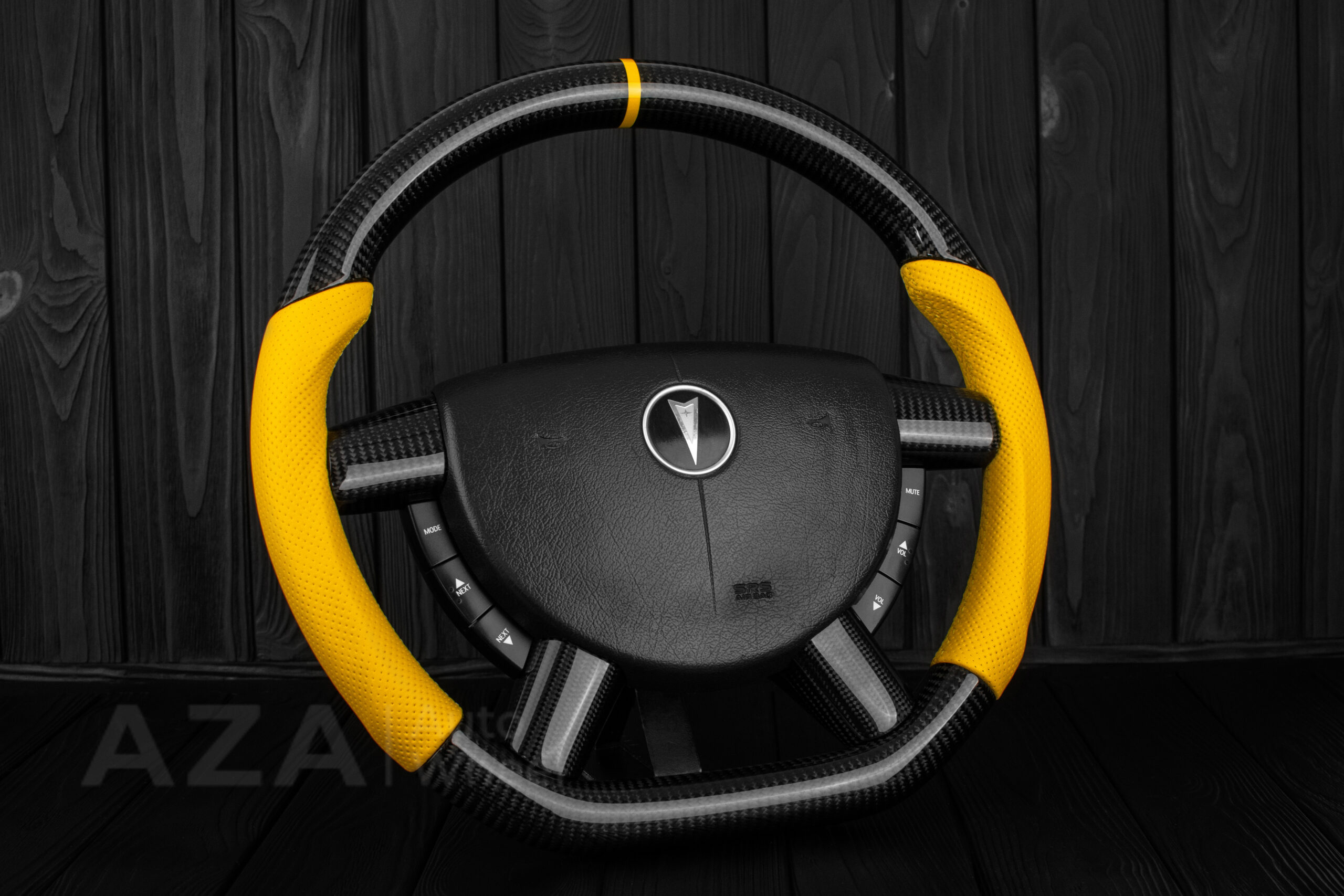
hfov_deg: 37.8
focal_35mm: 52
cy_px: 448
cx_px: 672
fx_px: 1960
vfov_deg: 25.8
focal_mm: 35
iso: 500
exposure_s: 1/125
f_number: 6.3
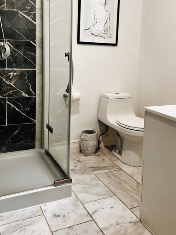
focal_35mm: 37
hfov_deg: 38.6
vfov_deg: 49.3
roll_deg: -1.2
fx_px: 251
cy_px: 78
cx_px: 100
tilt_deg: -5.1
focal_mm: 5.7
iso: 125
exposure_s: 1/120
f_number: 1.5
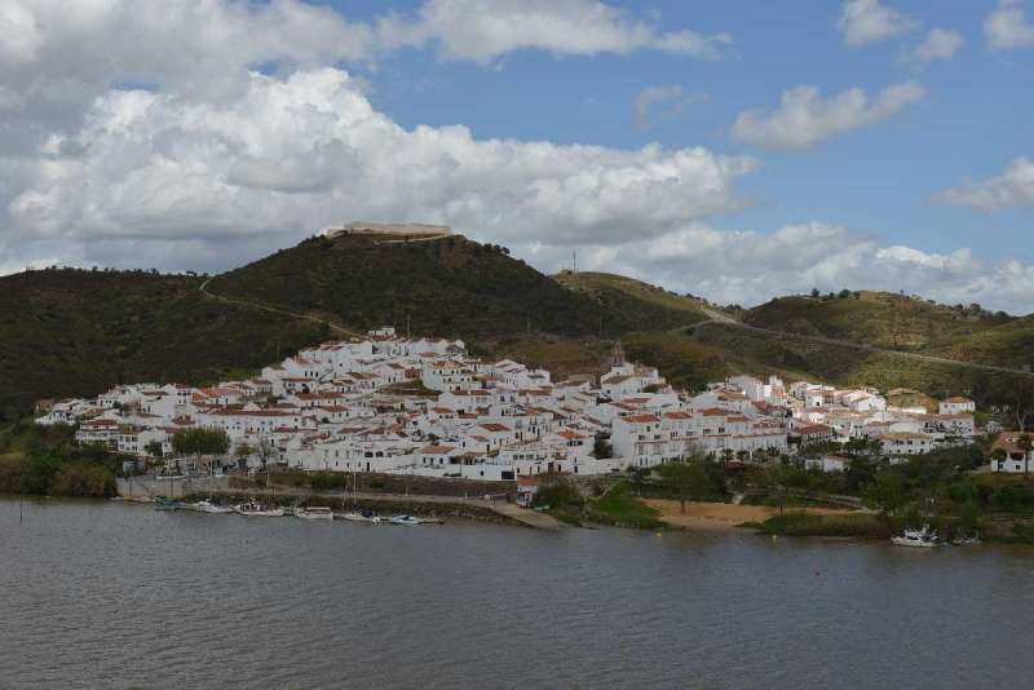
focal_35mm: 48
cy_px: 345
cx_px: 517
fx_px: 1379
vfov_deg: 28.1
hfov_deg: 41.1
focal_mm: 48
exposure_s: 1/400
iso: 125
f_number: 10
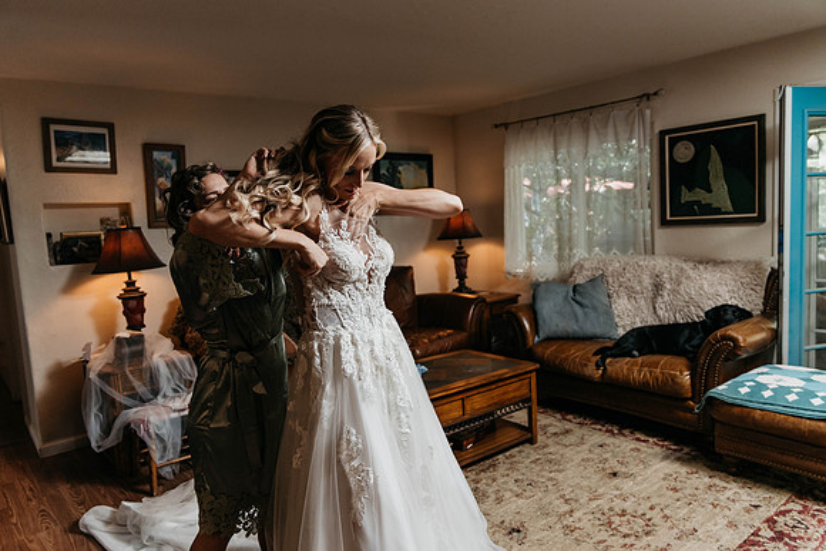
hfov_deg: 69.4
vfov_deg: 49.6
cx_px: 413
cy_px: 276
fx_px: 597
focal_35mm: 26
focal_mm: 26
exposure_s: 1/640
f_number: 2.8
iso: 1000
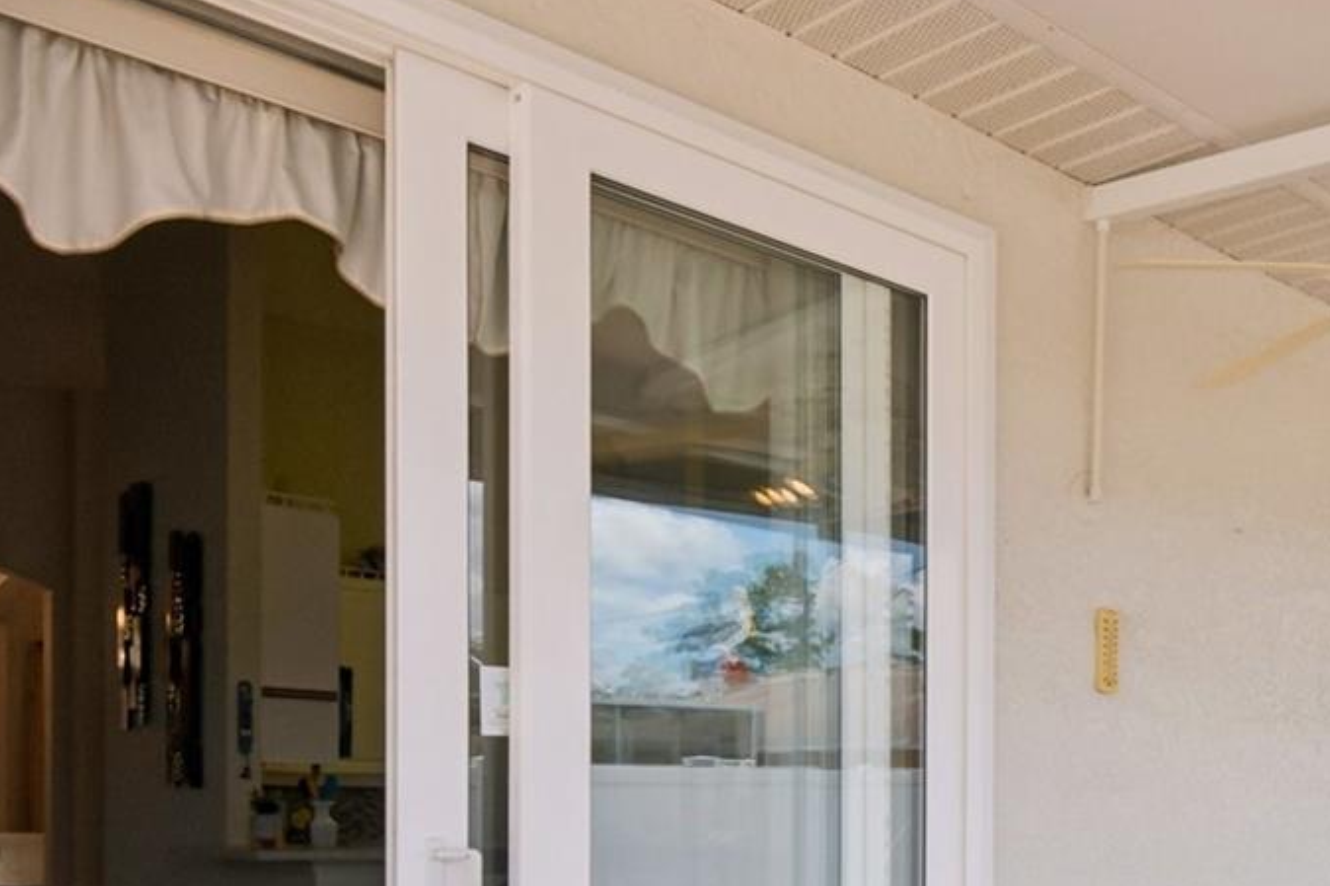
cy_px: 809
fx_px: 1403
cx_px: 1245
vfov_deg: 33.1
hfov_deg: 45.0
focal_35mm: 38
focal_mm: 16
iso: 400
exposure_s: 1/400
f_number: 8
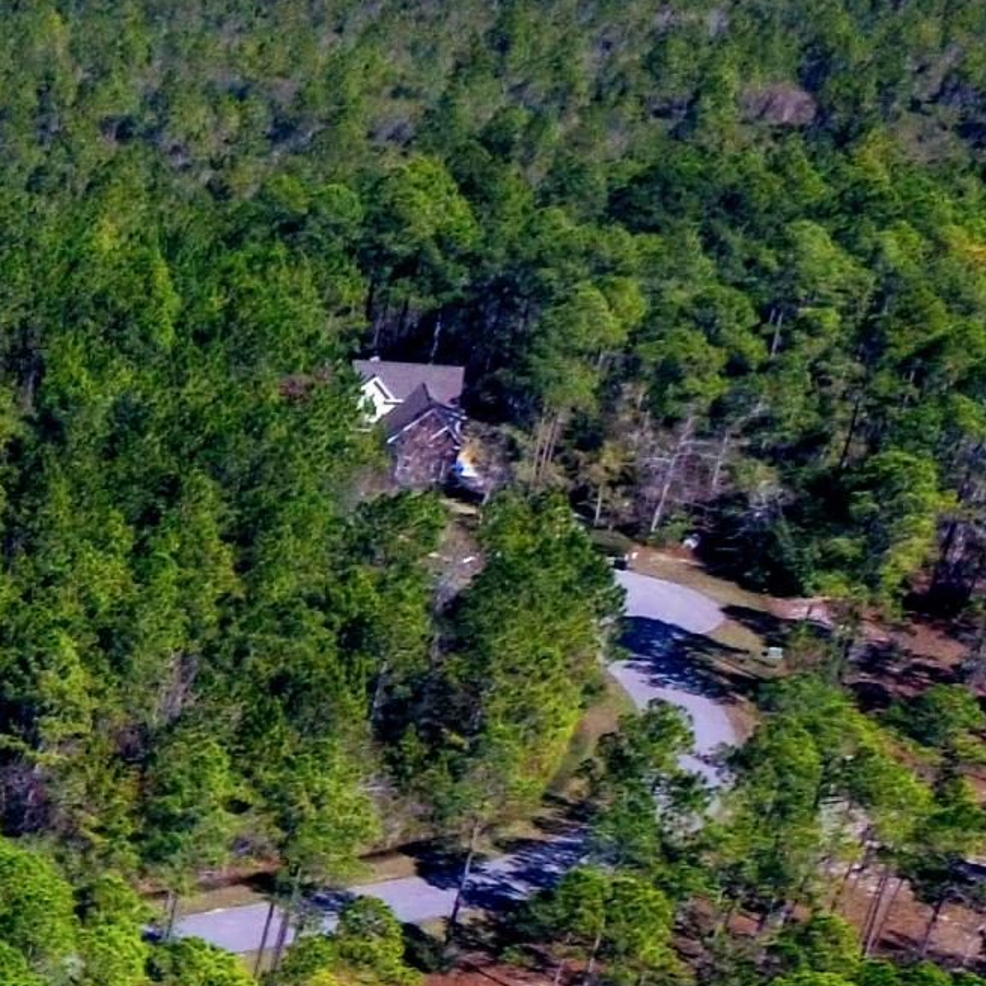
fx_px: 2610
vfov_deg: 19.3
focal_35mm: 81
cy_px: 1365
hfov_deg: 15.0
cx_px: -1246
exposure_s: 1/1789
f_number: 2.8
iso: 100
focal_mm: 3.61
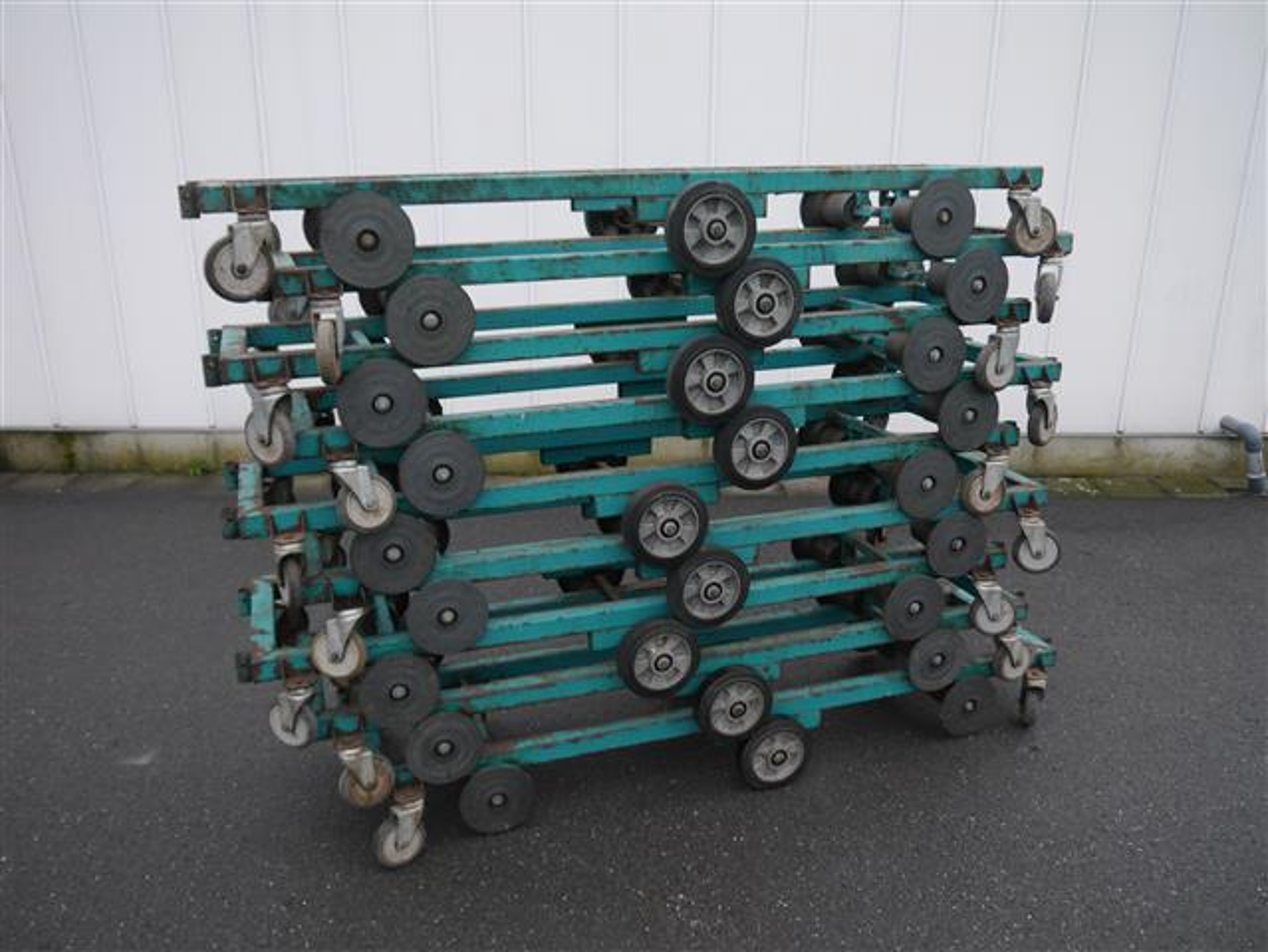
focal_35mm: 28
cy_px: 476
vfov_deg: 49.8
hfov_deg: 63.4
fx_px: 1026
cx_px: 634
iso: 500
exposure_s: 1/60
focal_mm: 14
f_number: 3.5
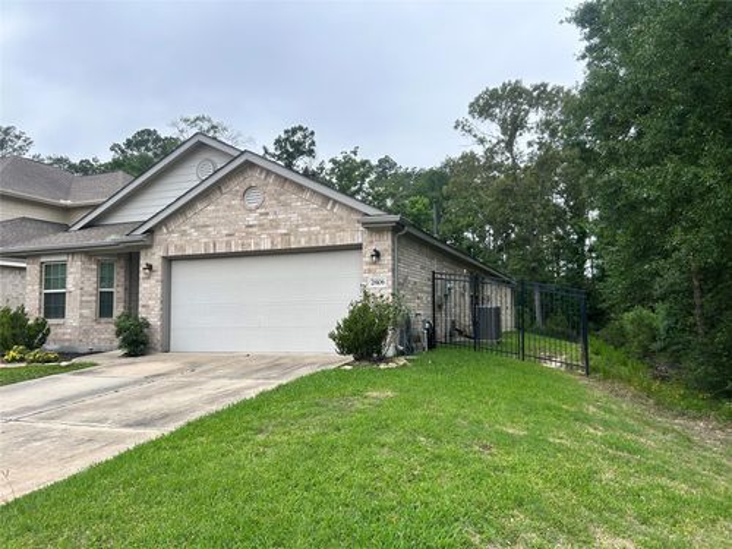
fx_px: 550
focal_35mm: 26
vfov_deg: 53.1
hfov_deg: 67.3
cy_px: 274
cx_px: 366
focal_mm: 5.7
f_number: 1.5
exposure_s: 1/3257
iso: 50
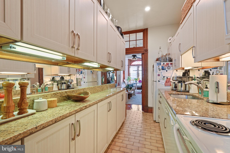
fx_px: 102
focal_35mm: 16
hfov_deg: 96.7
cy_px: 76
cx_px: 115
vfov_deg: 73.7
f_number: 9
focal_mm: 16
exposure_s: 1/6
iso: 800
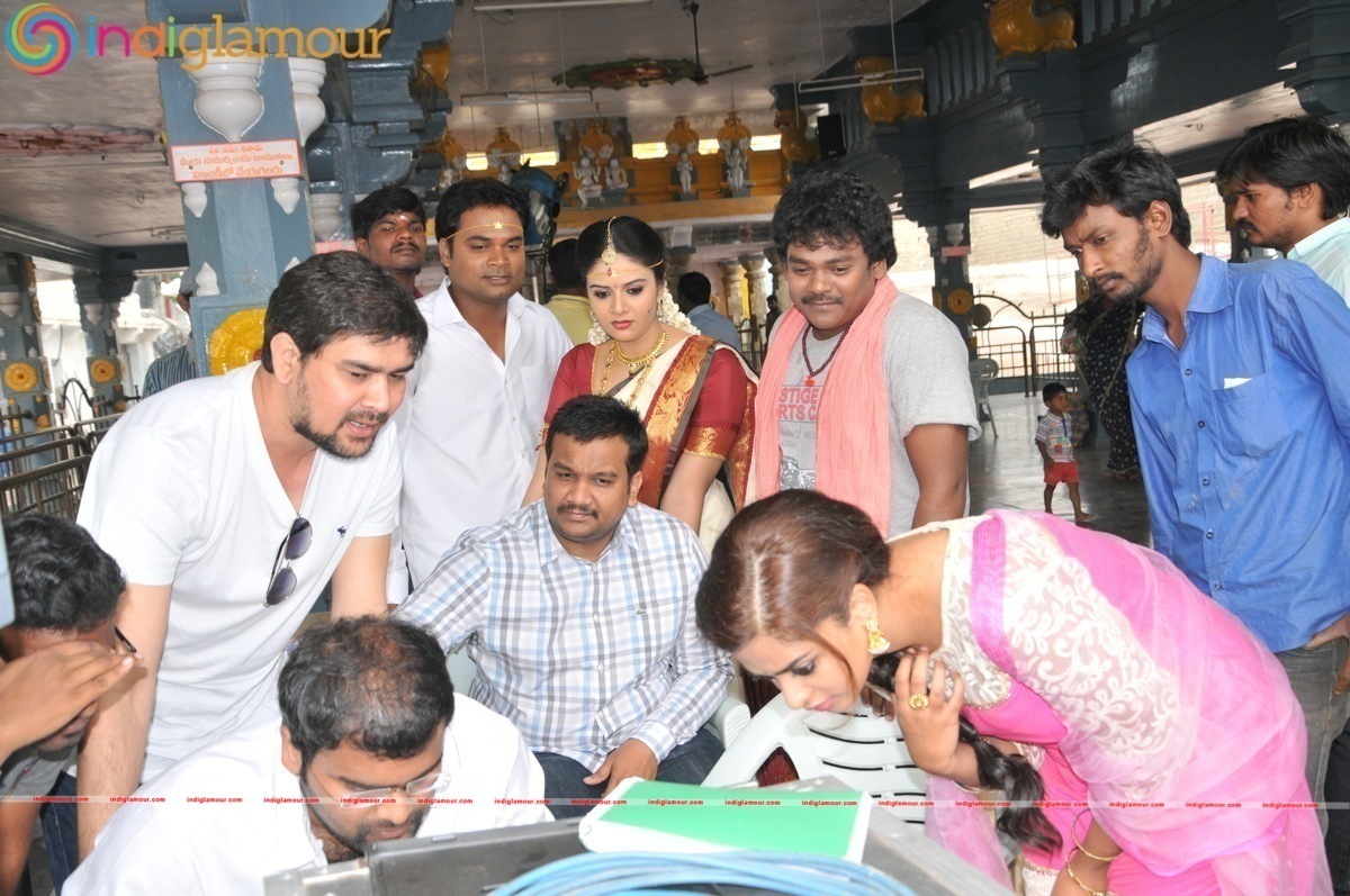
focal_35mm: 39
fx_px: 1461
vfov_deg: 34.1
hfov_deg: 49.6
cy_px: 448
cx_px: 675
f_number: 6.3
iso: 200
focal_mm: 26
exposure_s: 1/200
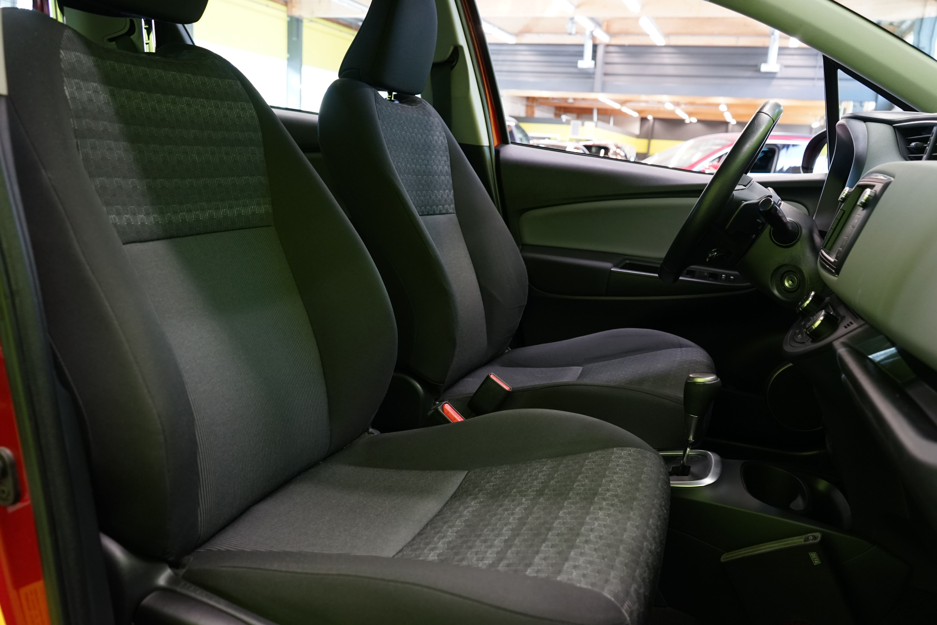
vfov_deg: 45.0
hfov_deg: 63.7
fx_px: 755
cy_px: 312
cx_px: 468
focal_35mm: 29
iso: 1250
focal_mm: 29
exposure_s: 1/20
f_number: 5
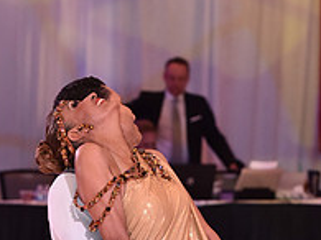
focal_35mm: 321
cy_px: 327
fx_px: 2975
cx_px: 149
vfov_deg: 4.6
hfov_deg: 6.2
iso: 1600
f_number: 4.5
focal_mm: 112
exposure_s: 1/250
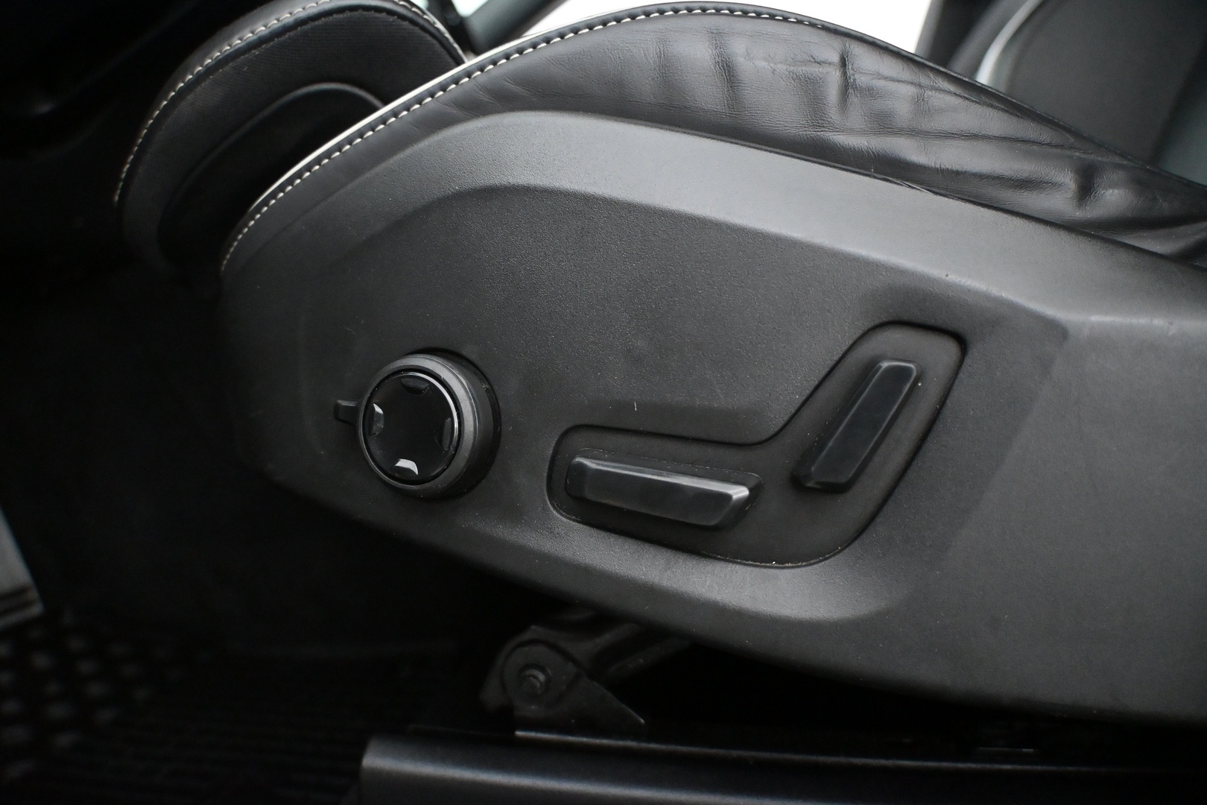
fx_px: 1534
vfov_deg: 29.4
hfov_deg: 43.0
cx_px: 604
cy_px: 402
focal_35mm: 46
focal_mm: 30.5
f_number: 4.8
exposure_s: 1/60
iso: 5600
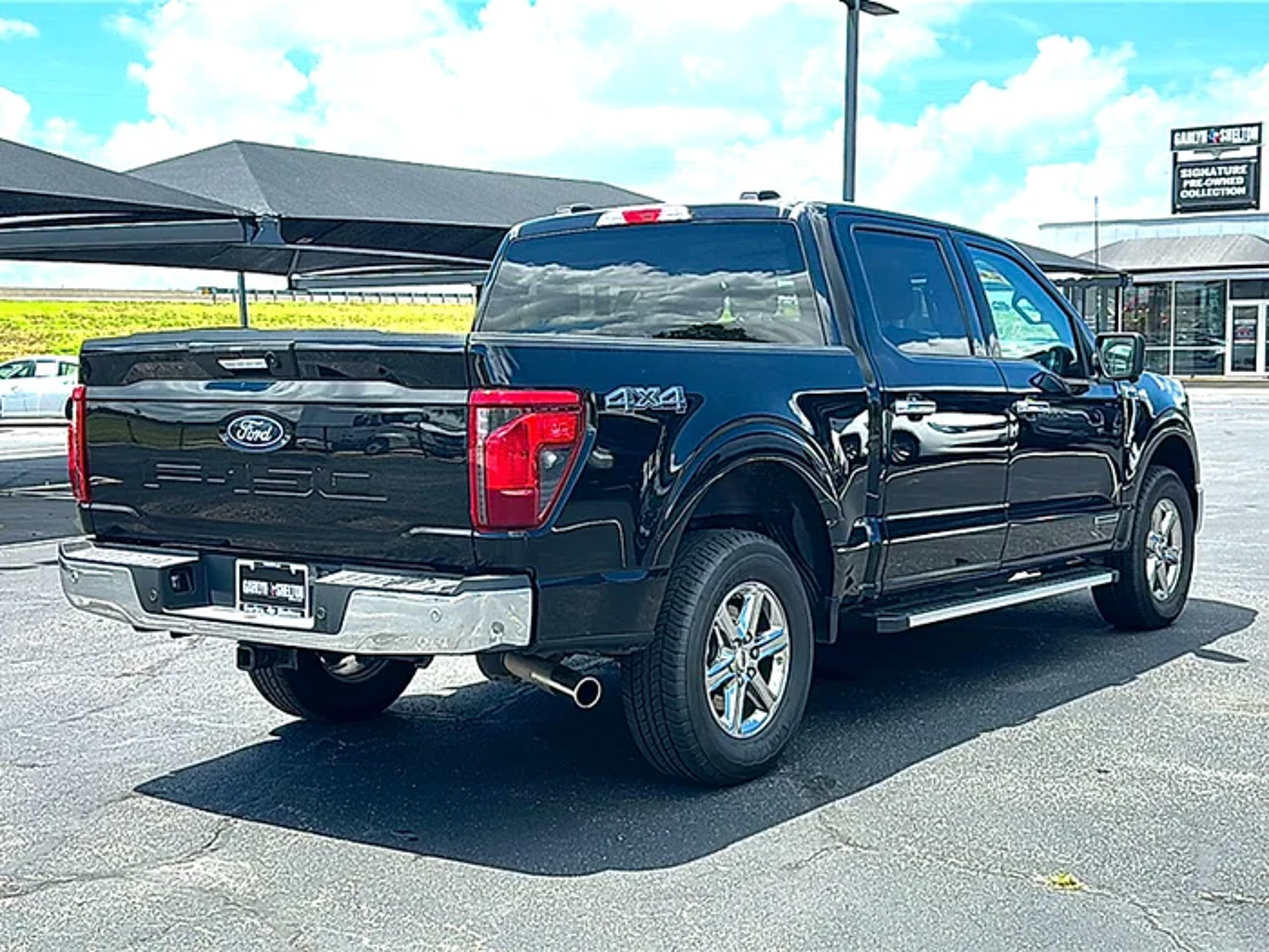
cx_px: 634
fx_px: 1393
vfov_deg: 37.7
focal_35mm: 38
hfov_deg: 49.0
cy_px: 476
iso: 80
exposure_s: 1/1919
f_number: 1.78
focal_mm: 6.86
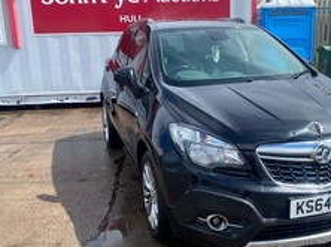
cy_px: 125
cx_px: 204
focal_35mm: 41
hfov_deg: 45.5
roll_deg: +0.7
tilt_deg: -14.4
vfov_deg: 35.1
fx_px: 392
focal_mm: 4.25
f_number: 1.8
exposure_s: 1/1464
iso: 32
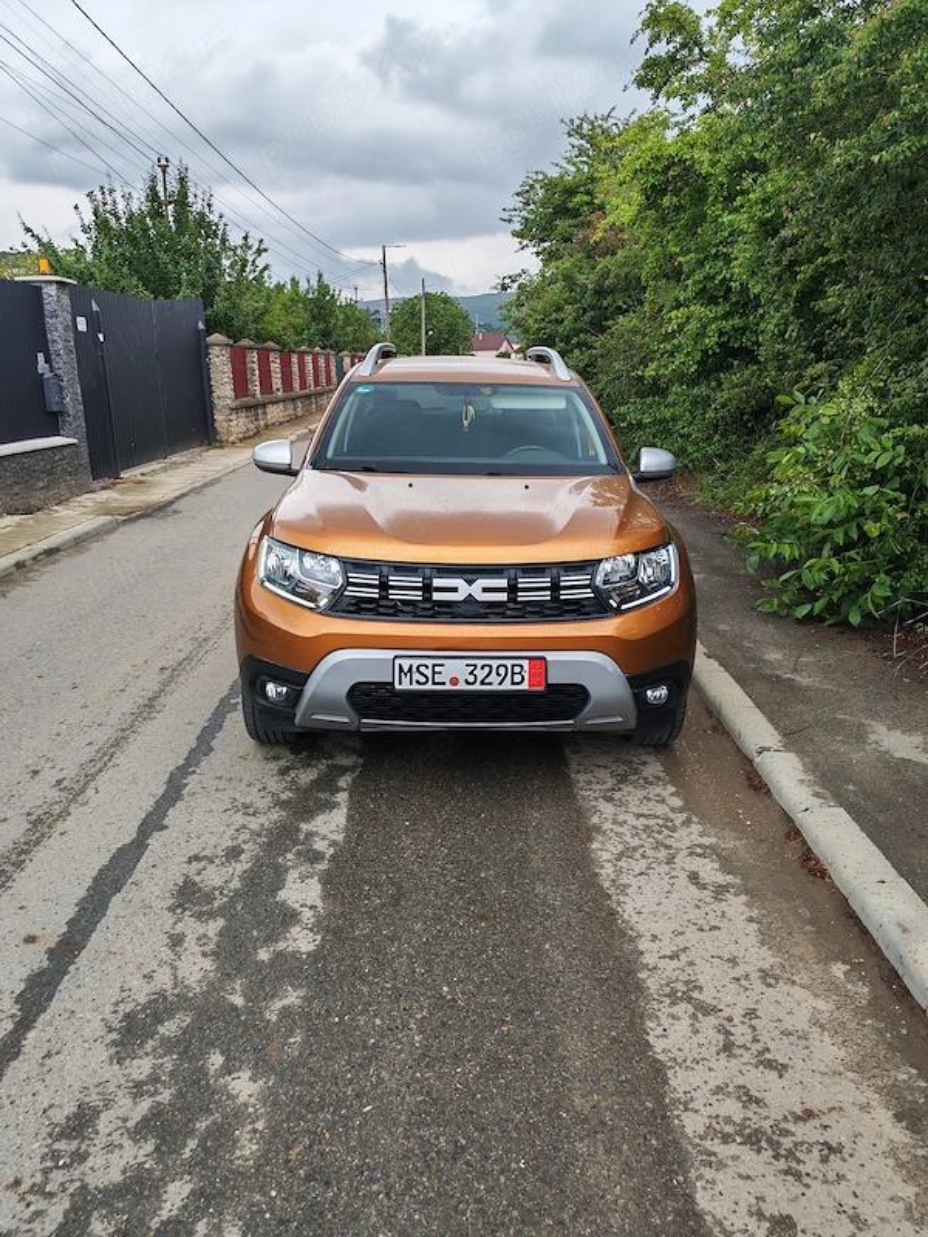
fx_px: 965
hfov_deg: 51.4
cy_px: 618
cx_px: 464
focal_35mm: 27
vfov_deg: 65.3
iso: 50
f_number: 1.9
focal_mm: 6.12
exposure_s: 1/260
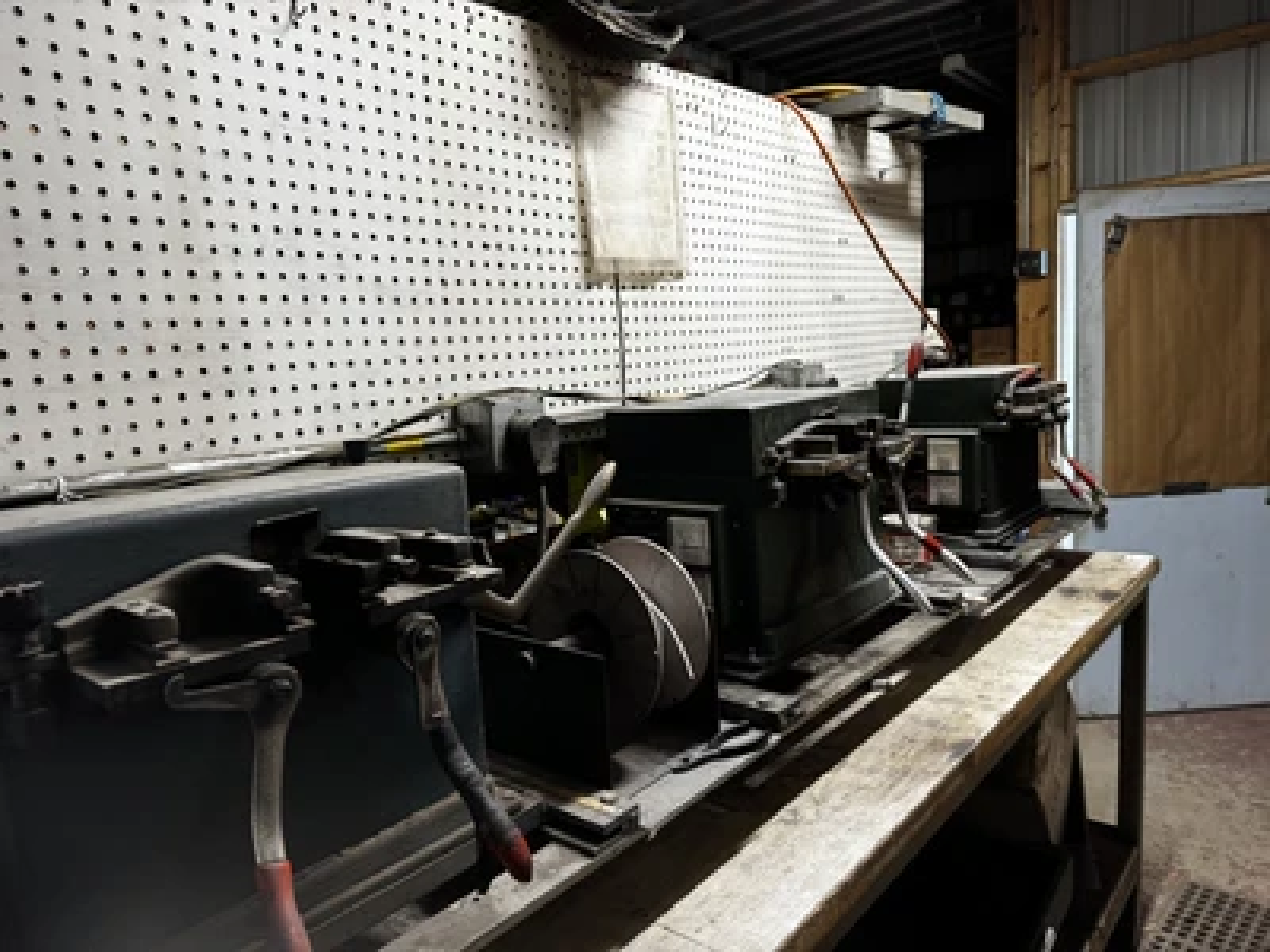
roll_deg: +4.6
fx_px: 881
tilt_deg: -9.2
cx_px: 635
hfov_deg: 71.6
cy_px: 476
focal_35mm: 24
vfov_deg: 56.8
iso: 200
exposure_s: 1/60
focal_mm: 6.76
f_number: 1.78
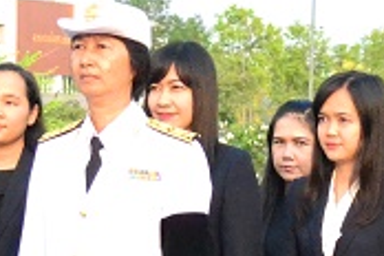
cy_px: 332
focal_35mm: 193
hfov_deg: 10.6
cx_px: 289
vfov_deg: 7.0
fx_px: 2059
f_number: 5
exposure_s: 1/4000
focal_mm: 28
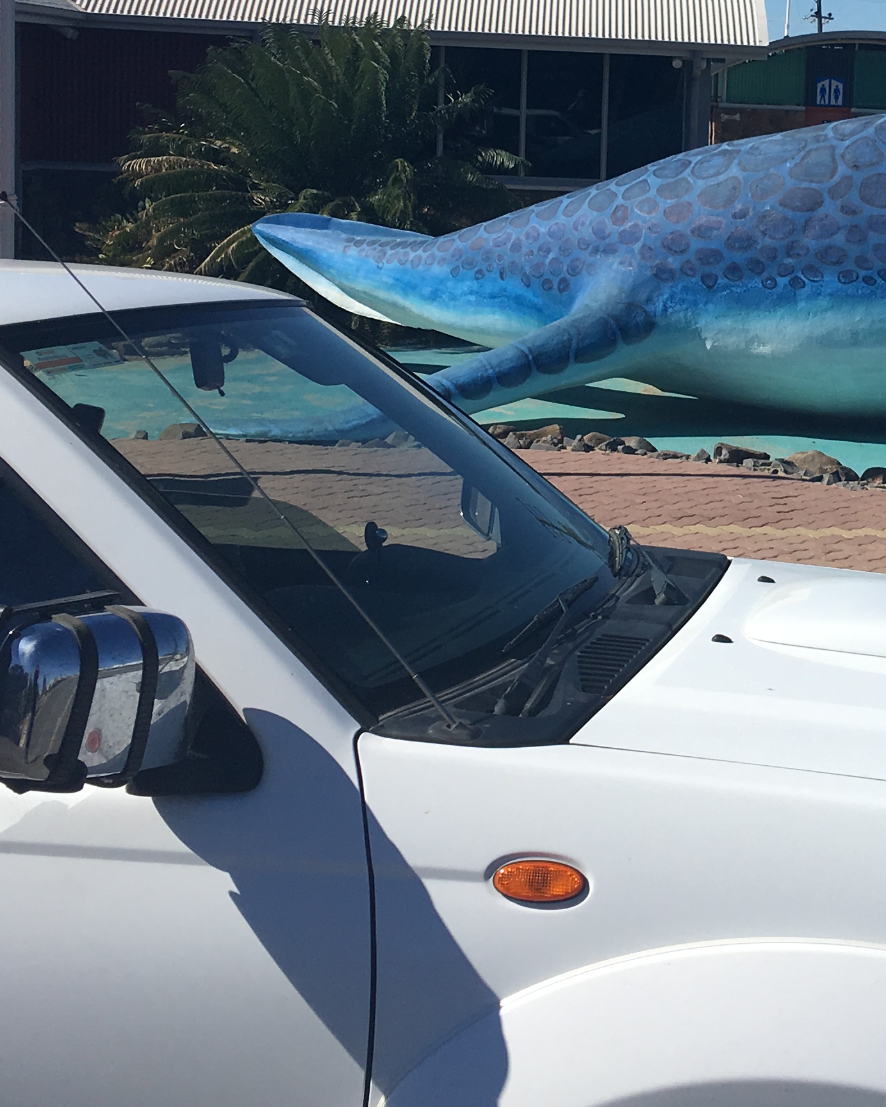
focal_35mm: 66
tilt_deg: -5.2
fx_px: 2164
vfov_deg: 28.4
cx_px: 792
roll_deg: -1.4
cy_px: 310
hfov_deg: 22.6
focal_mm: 4.15
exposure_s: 1/2849
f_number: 2.2
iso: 25
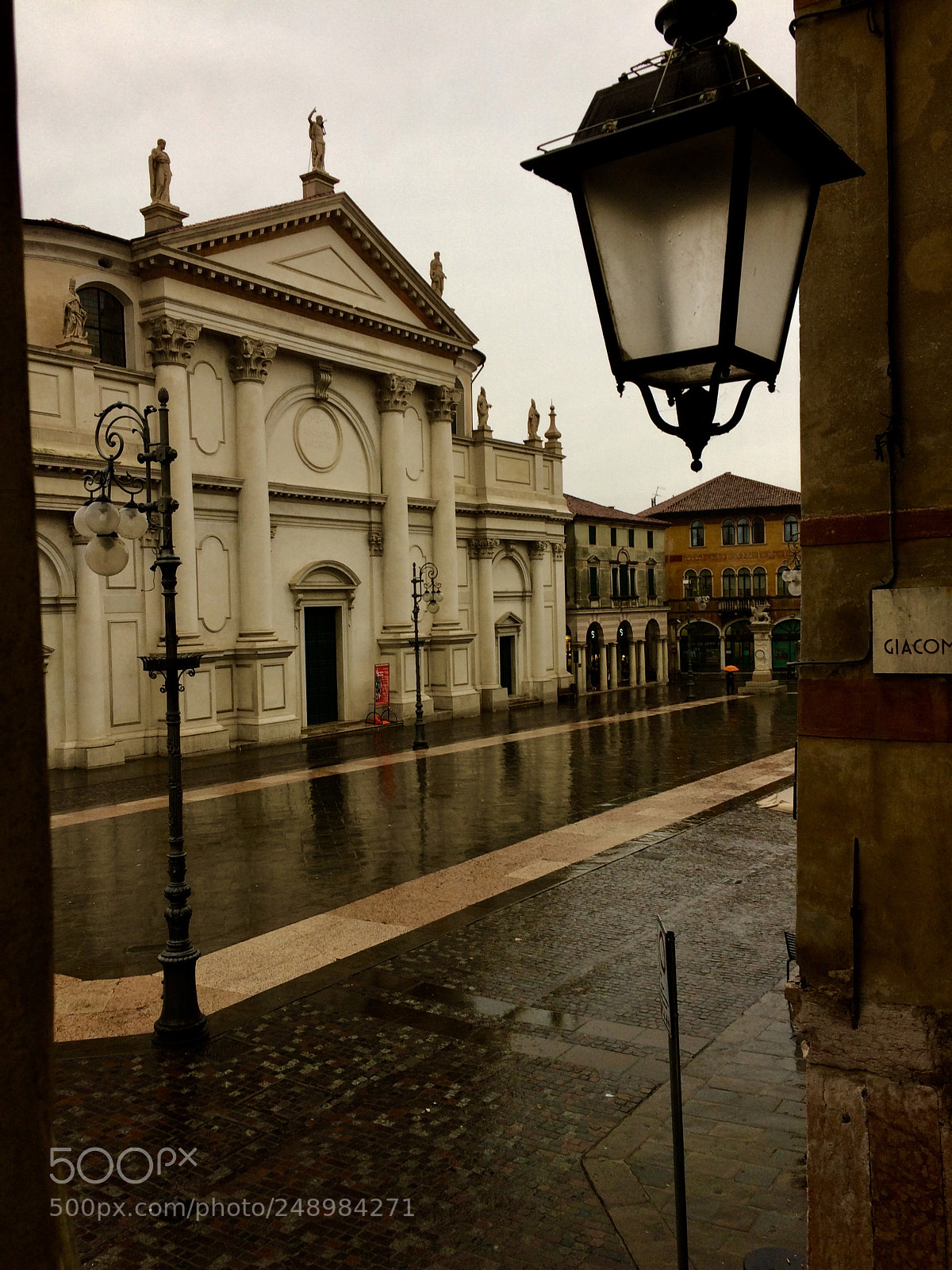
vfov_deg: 61.7
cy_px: 635
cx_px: 476
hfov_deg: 48.2
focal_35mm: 29
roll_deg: +3.2
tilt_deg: -3.6
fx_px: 1063
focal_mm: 4.15
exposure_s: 1/107
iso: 32
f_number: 2.2
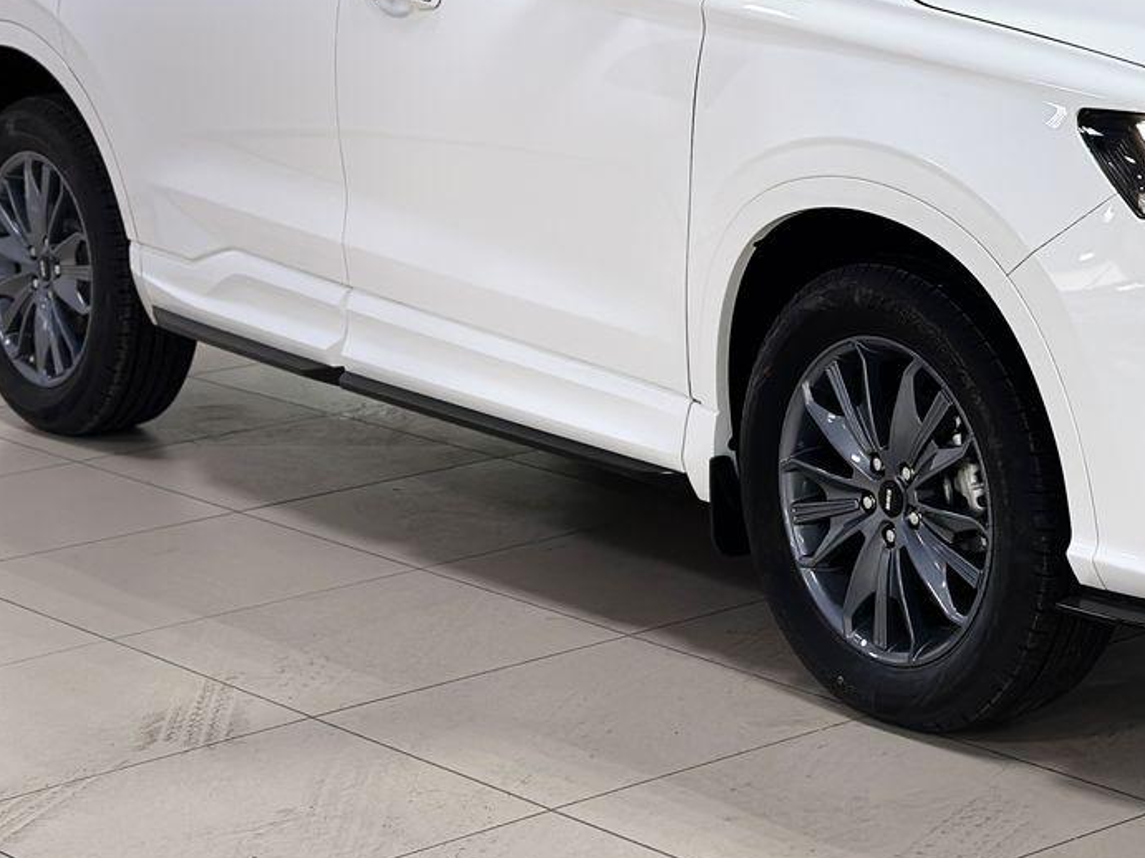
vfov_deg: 14.7
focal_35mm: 100
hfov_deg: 19.4
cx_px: 949
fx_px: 3307
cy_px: 186
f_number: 1.78
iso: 64
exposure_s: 1/100
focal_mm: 6.86
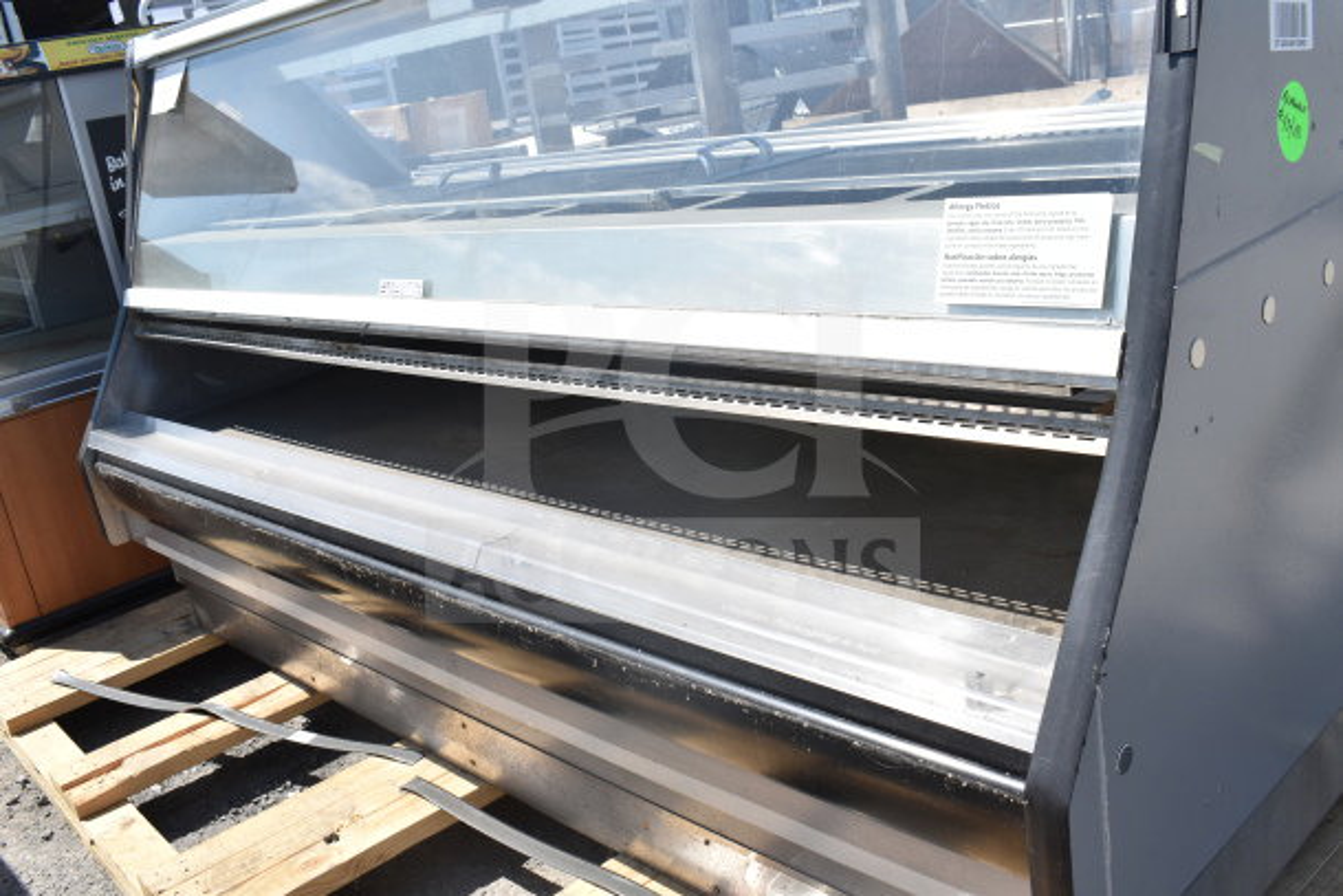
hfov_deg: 57.2
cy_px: 448
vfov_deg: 40.0
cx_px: 672
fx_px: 1231
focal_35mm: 33
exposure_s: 1/320
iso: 200
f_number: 9
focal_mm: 22
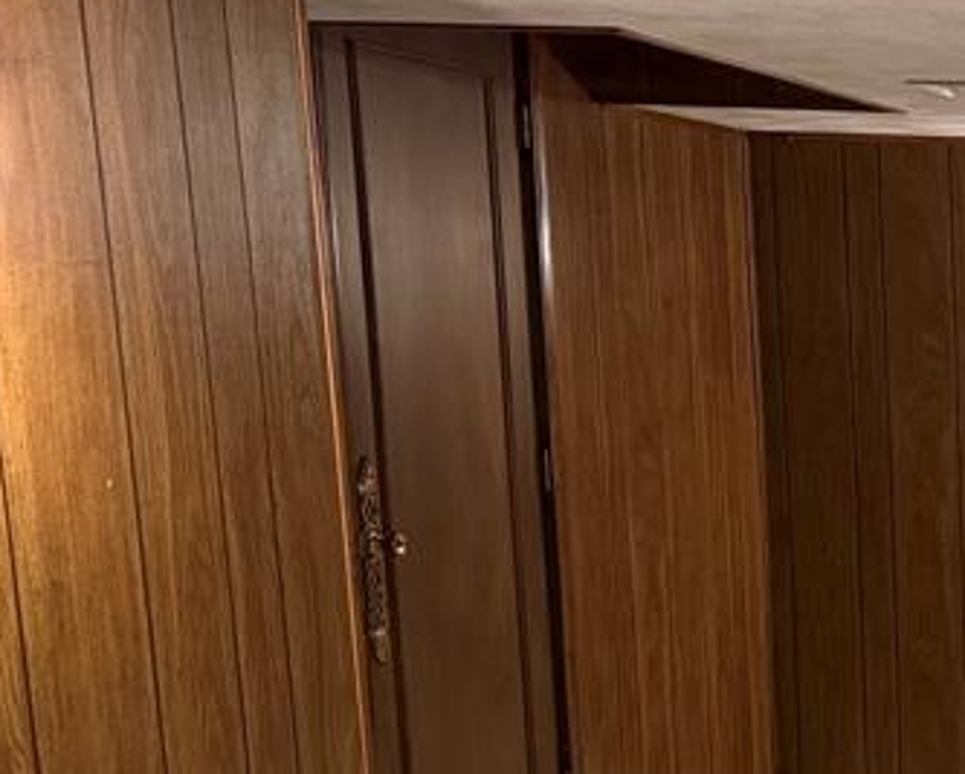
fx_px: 2058
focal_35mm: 72
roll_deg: -1.5
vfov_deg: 20.5
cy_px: 797
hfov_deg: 22.3
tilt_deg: -12.6
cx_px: 1400
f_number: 1.78
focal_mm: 6.76
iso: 640
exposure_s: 1/60
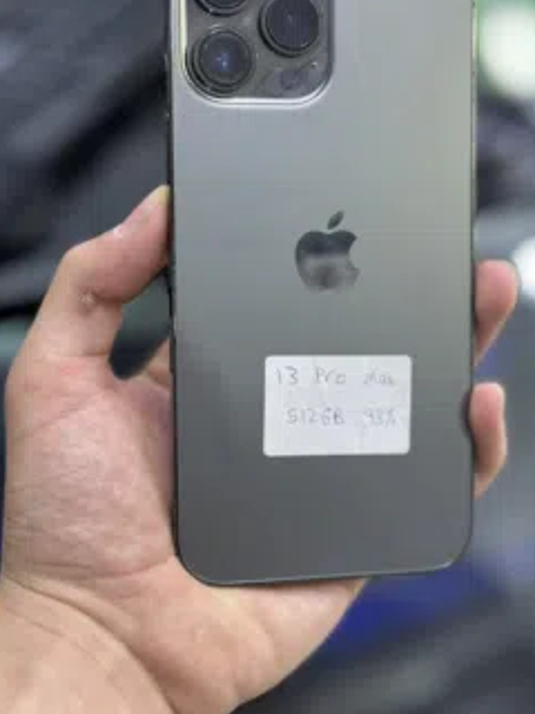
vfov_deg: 32.2
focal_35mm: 60
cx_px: 305
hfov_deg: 24.4
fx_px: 1236
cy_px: 321
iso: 125
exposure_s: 1/100
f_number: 1.78
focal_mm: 6.86
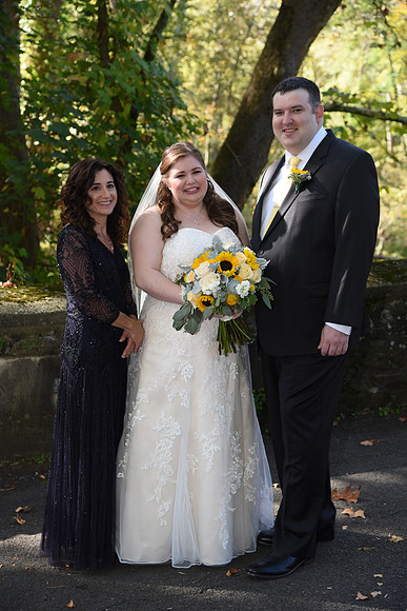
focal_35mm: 65
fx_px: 1102
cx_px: 204
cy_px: 306
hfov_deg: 20.9
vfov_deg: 31.0
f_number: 4.5
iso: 400
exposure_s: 1/200
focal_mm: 65
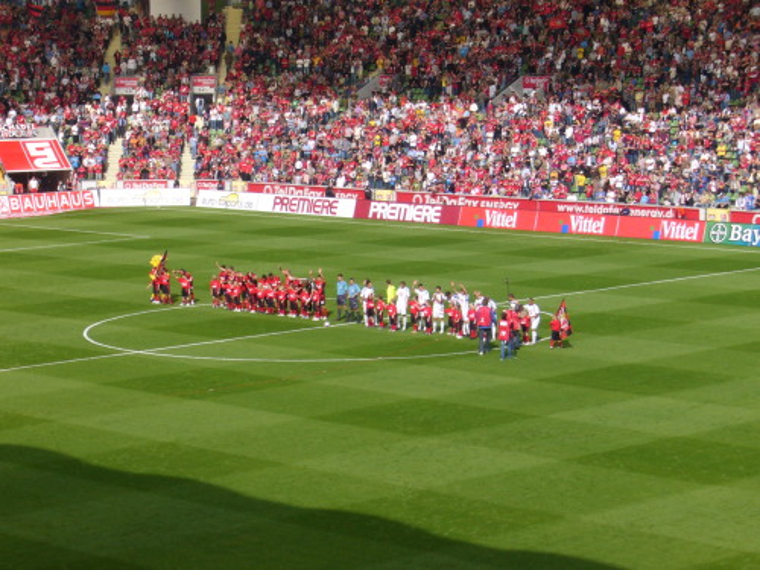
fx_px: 2305
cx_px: 380
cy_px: 285
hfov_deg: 18.7
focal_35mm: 105
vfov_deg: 14.1
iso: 80
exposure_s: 1/100
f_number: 10
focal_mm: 17.4
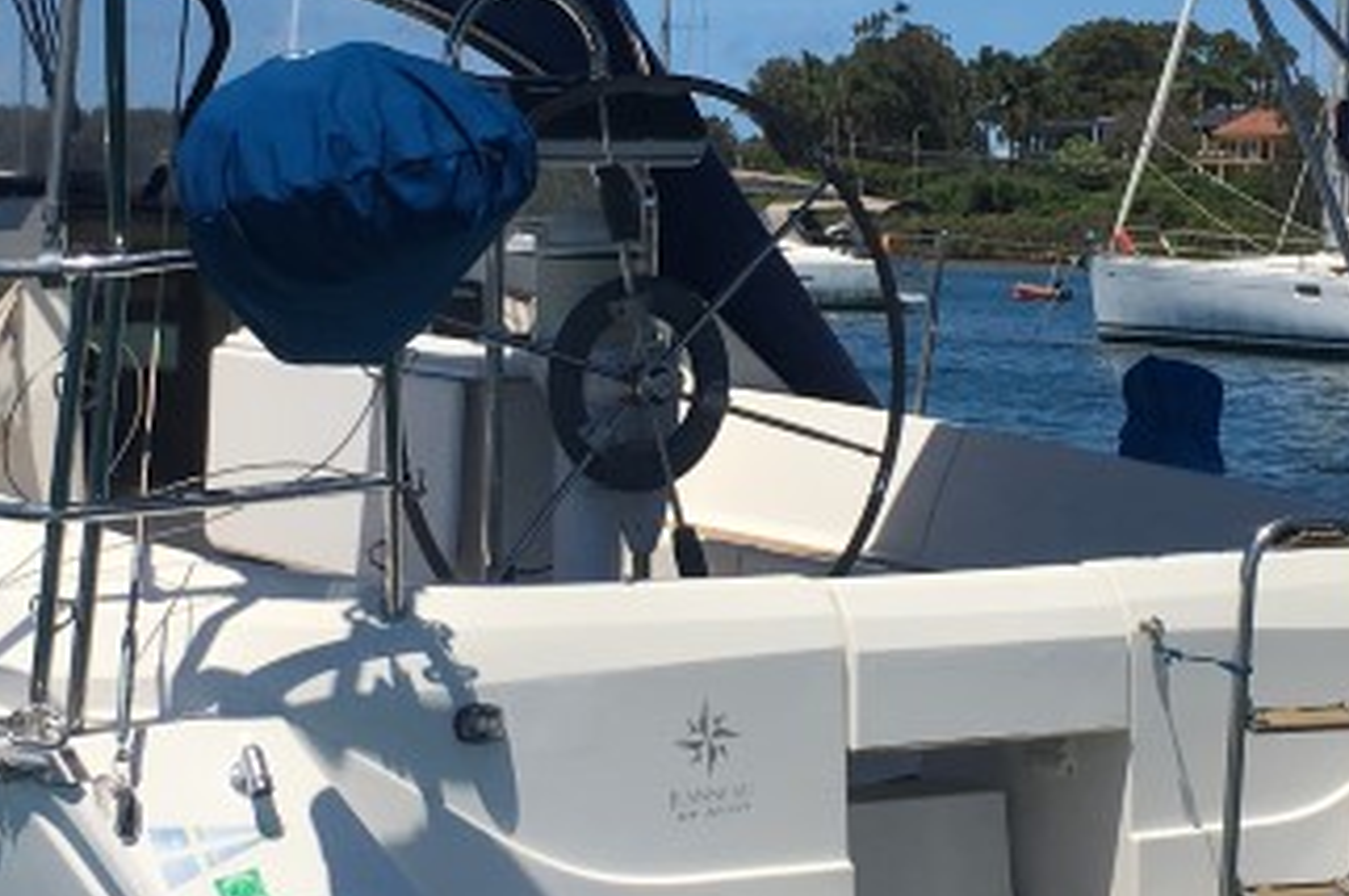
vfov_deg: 14.2
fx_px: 3594
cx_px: 654
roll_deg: -2.4
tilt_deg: +2.0
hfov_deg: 21.3
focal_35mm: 96
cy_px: 343
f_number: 2.2
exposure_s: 1/3497
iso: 25
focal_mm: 4.15
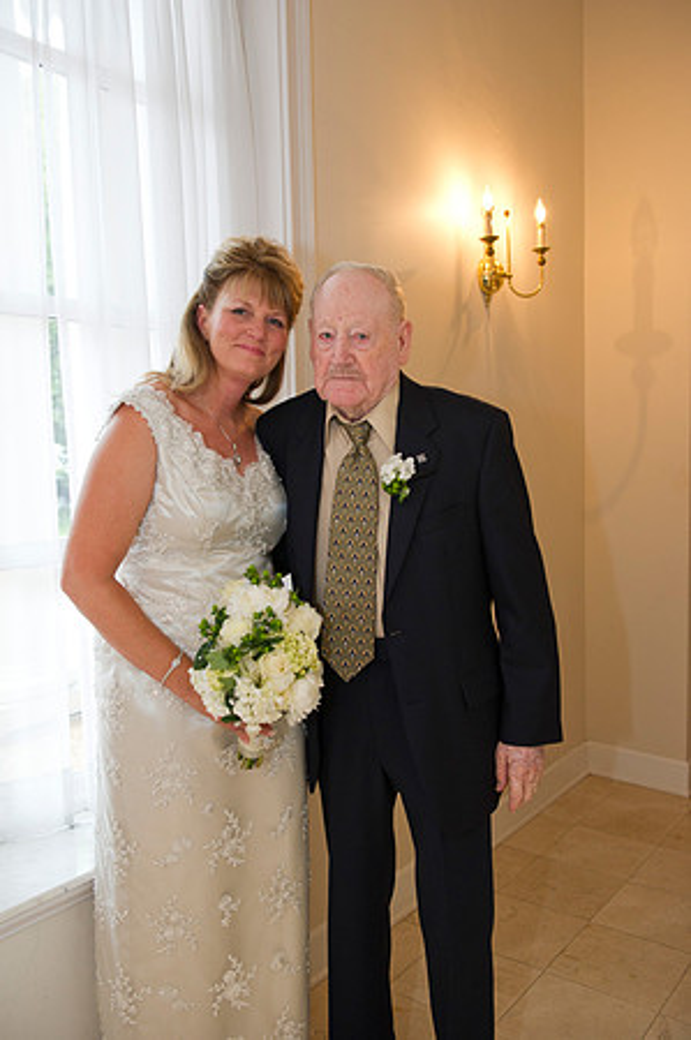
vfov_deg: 58.8
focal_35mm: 32
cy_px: 520
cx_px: 346
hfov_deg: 41.0
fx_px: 923
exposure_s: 1/100
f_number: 3.5
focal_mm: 32
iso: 1600
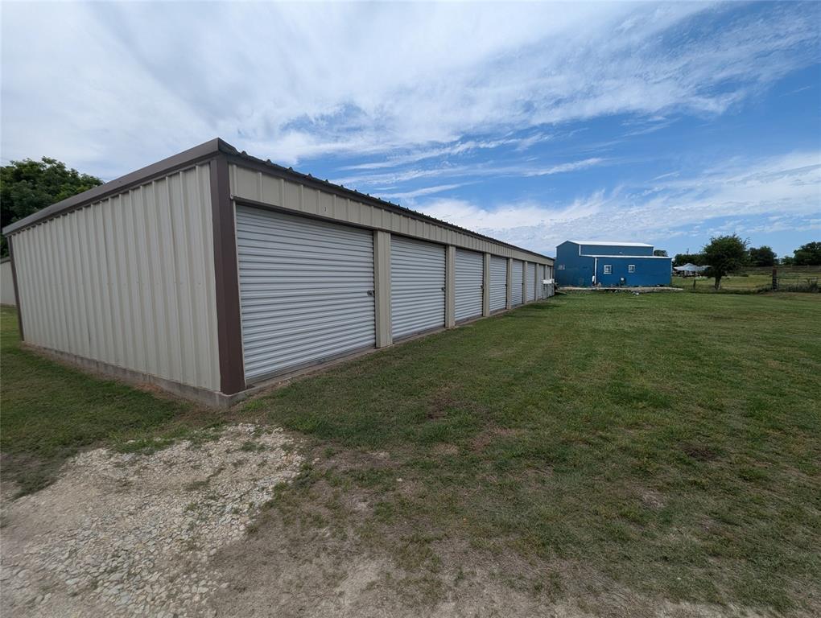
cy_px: 309
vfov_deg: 90.1
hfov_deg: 106.1
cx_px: 410
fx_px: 309
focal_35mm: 13
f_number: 2.2
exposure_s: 1/2564
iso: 70
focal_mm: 1.95
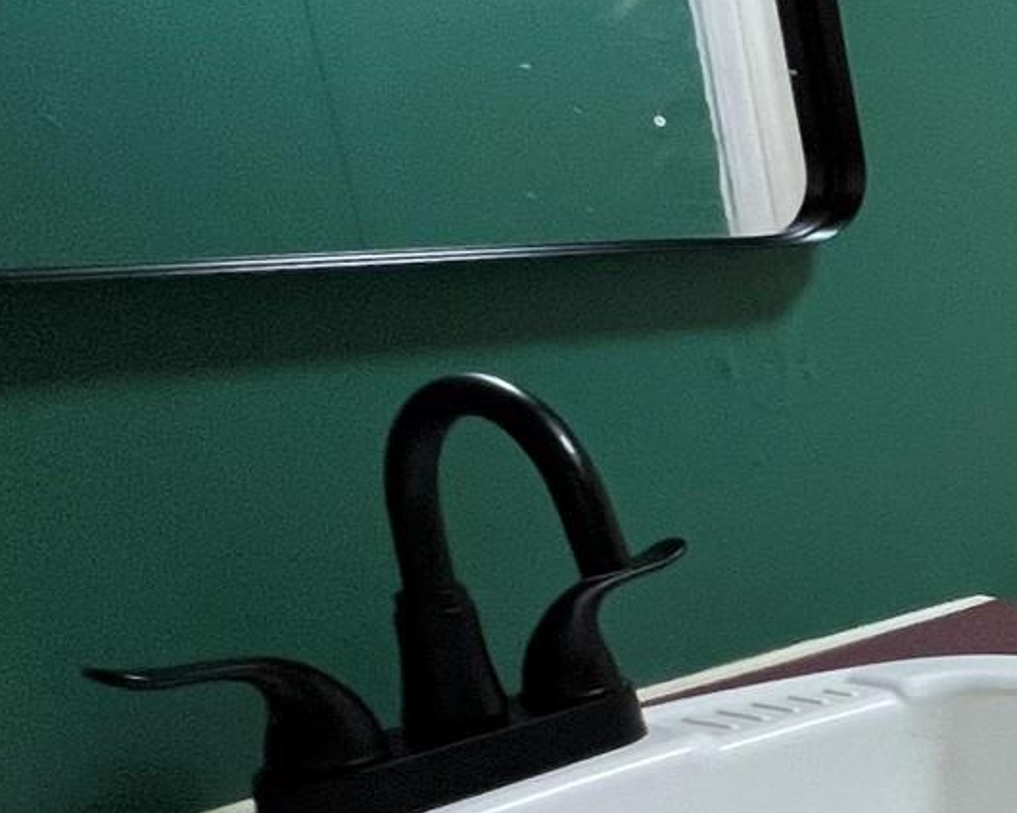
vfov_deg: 30.6
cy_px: 558
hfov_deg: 22.0
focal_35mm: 49
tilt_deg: -13.8
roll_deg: +2.1
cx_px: 1848
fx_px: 1475
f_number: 1.8
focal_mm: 1.57
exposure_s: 1/60
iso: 250
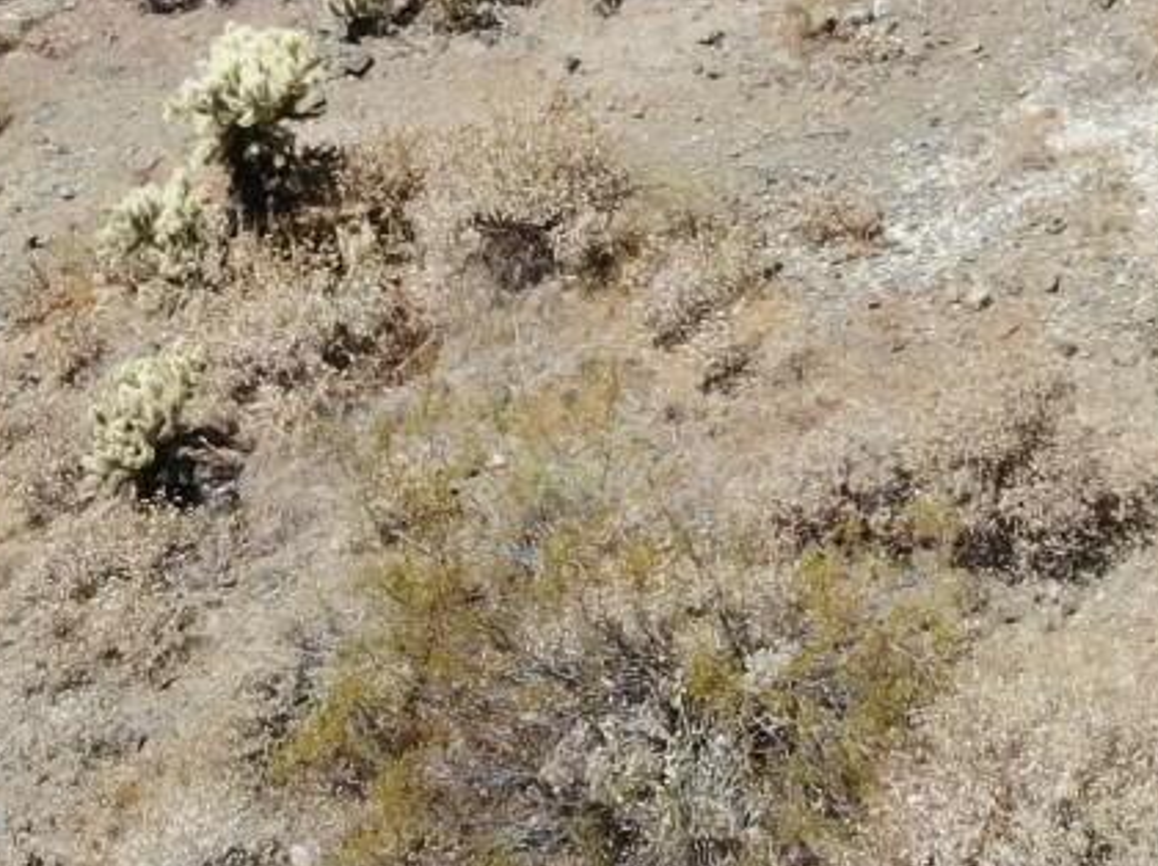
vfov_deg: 11.9
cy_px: -604
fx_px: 3876
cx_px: 863
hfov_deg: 16.9
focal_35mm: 116
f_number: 2.8
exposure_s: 1/909
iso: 100
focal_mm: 4.5
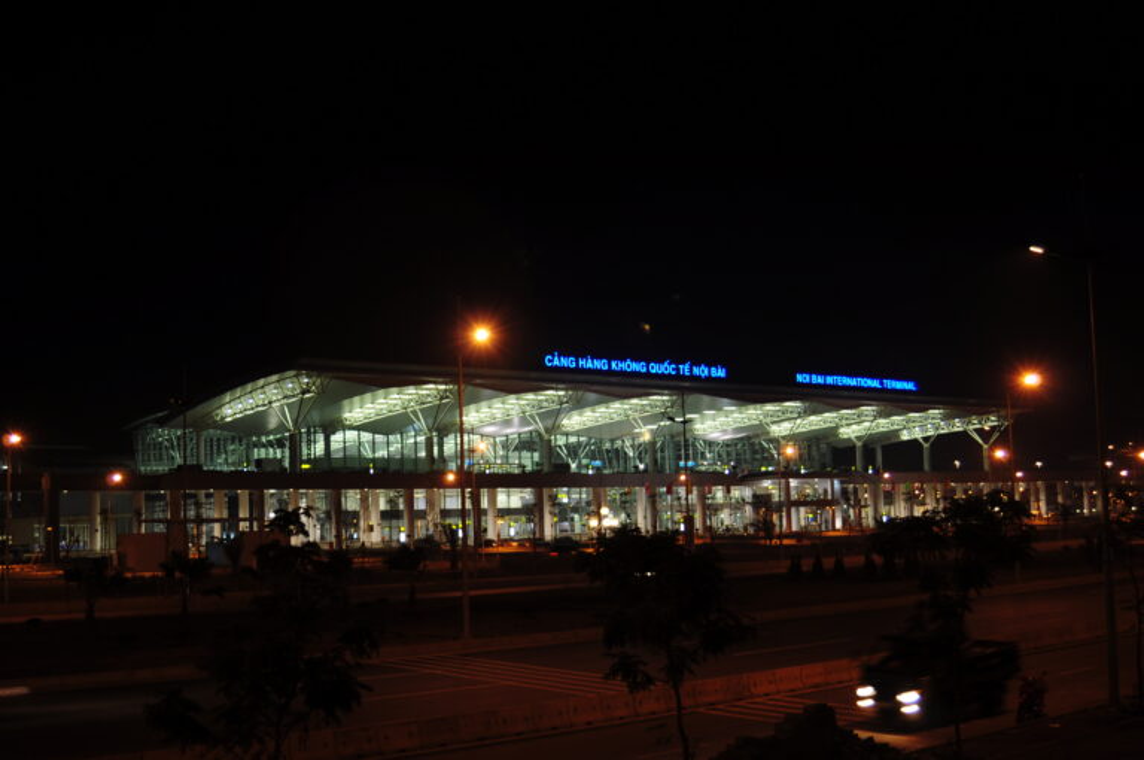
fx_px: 1333
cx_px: 572
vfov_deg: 31.8
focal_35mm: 42
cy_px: 380
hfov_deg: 46.5
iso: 200
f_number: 3.5
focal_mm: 28
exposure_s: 1/8
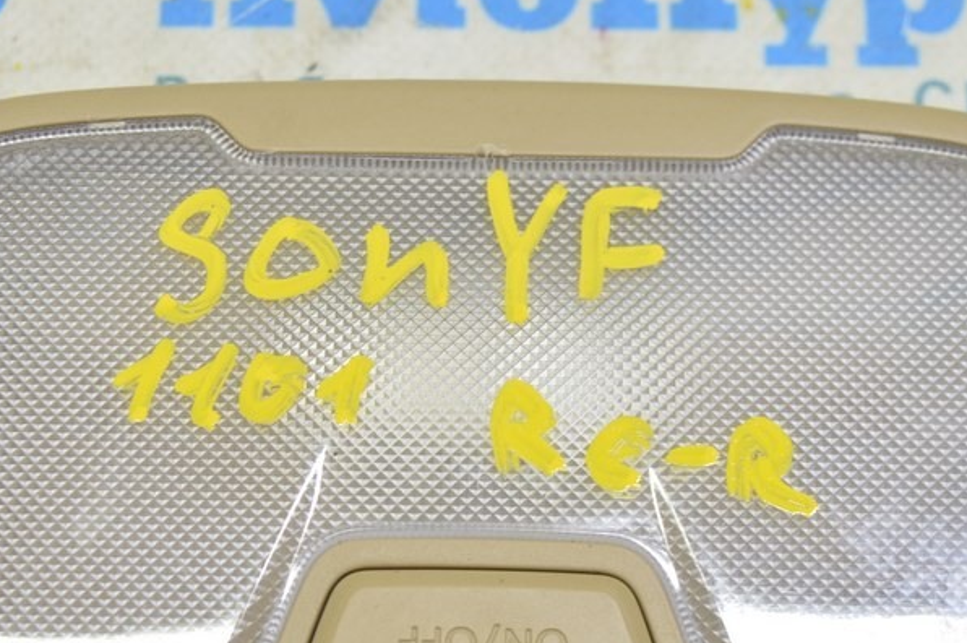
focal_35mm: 98
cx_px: 376
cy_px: 483
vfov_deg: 13.9
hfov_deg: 20.8
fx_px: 2629
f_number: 5.6
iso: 400
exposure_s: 1/20
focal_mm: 38
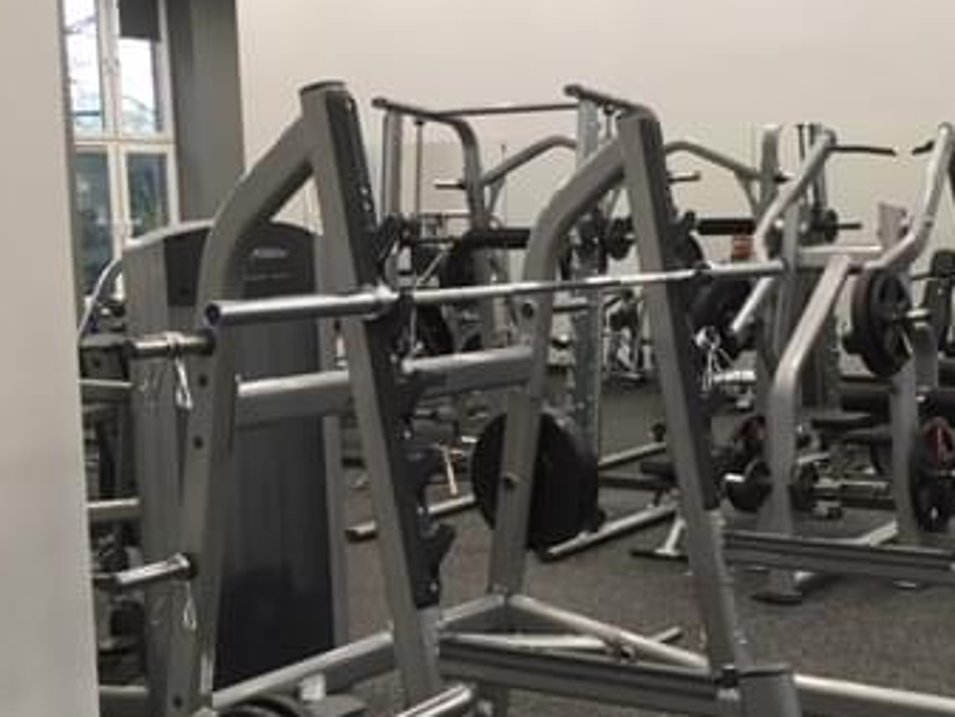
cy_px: 349
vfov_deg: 26.6
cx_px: 734
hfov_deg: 34.1
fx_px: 1518
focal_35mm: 55
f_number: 2.2
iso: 50
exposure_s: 1/33
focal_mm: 4.15
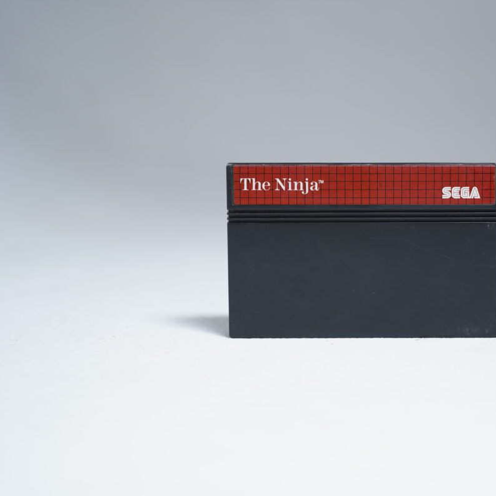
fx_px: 1021
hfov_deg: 27.0
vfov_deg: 27.3
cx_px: 365
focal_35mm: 63
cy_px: 250
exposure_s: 1/8
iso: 160
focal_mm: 49
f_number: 4.5
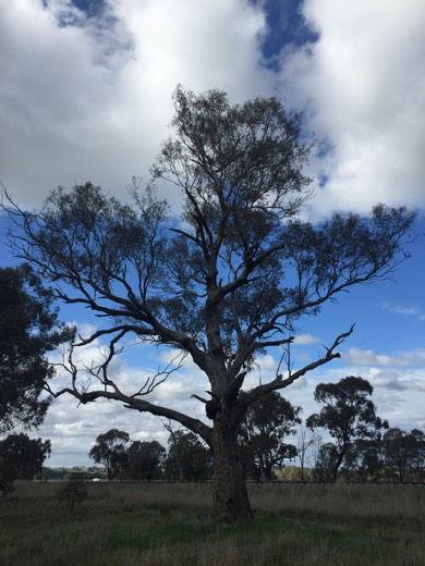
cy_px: 283
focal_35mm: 29
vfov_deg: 61.7
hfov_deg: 48.2
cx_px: 212
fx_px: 475
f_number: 2.2
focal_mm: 4.15
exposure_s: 1/1883
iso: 32
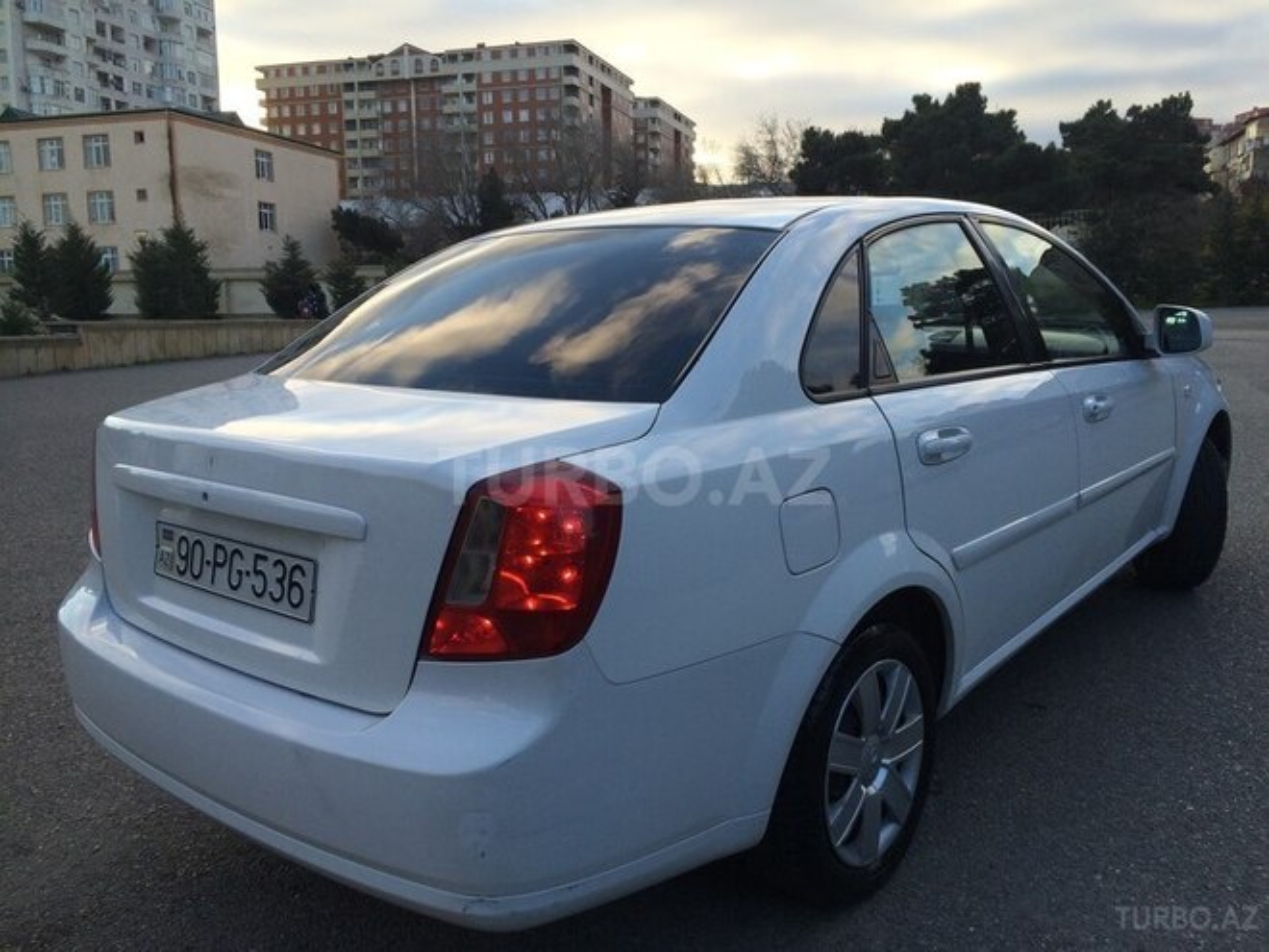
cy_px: 476
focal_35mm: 29
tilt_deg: -8.9
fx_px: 1063
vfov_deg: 48.2
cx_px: 634
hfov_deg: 61.7
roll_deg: -2.4
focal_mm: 4.15
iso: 32
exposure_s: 1/441
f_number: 2.2
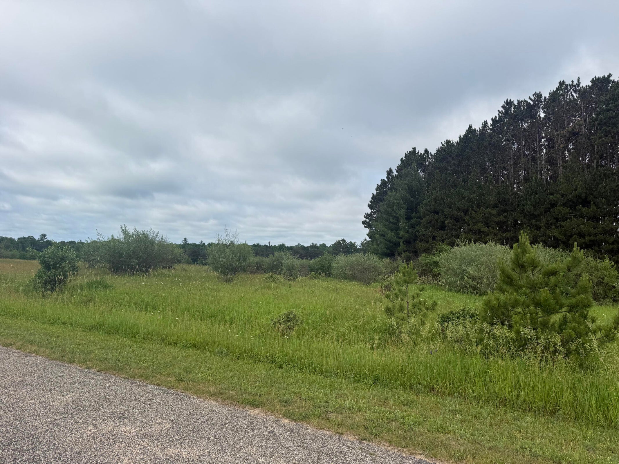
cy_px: 232
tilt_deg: +1.9
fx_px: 429
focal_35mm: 24
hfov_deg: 71.6
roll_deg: -4.0
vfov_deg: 56.8
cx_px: 310
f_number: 1.78
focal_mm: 6.76
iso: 80
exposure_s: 1/4673
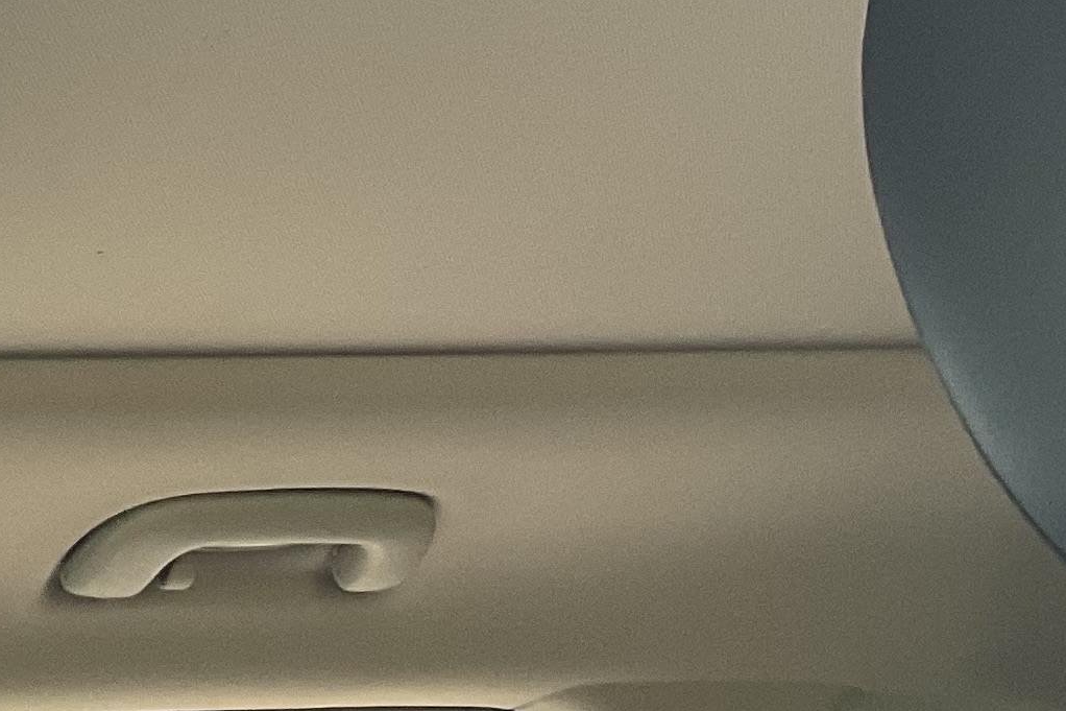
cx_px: -176
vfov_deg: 11.1
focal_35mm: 119
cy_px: -332
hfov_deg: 16.6
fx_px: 3523
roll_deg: +16.3
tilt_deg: +32.3
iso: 50
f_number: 1.8
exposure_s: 1/122
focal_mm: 3
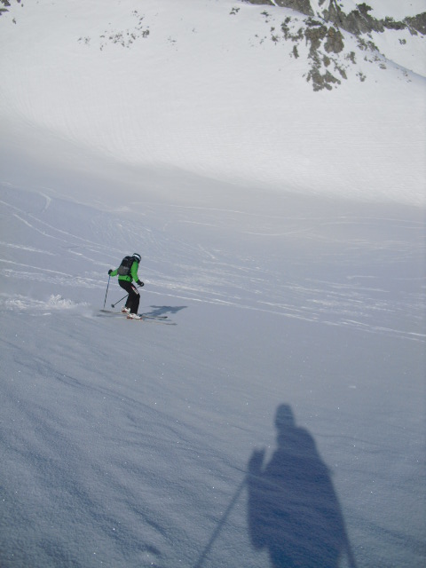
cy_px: 284
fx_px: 591
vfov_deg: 51.4
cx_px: 213
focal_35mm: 36
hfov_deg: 39.7
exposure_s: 1/500
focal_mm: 6.3
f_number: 7.8
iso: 64
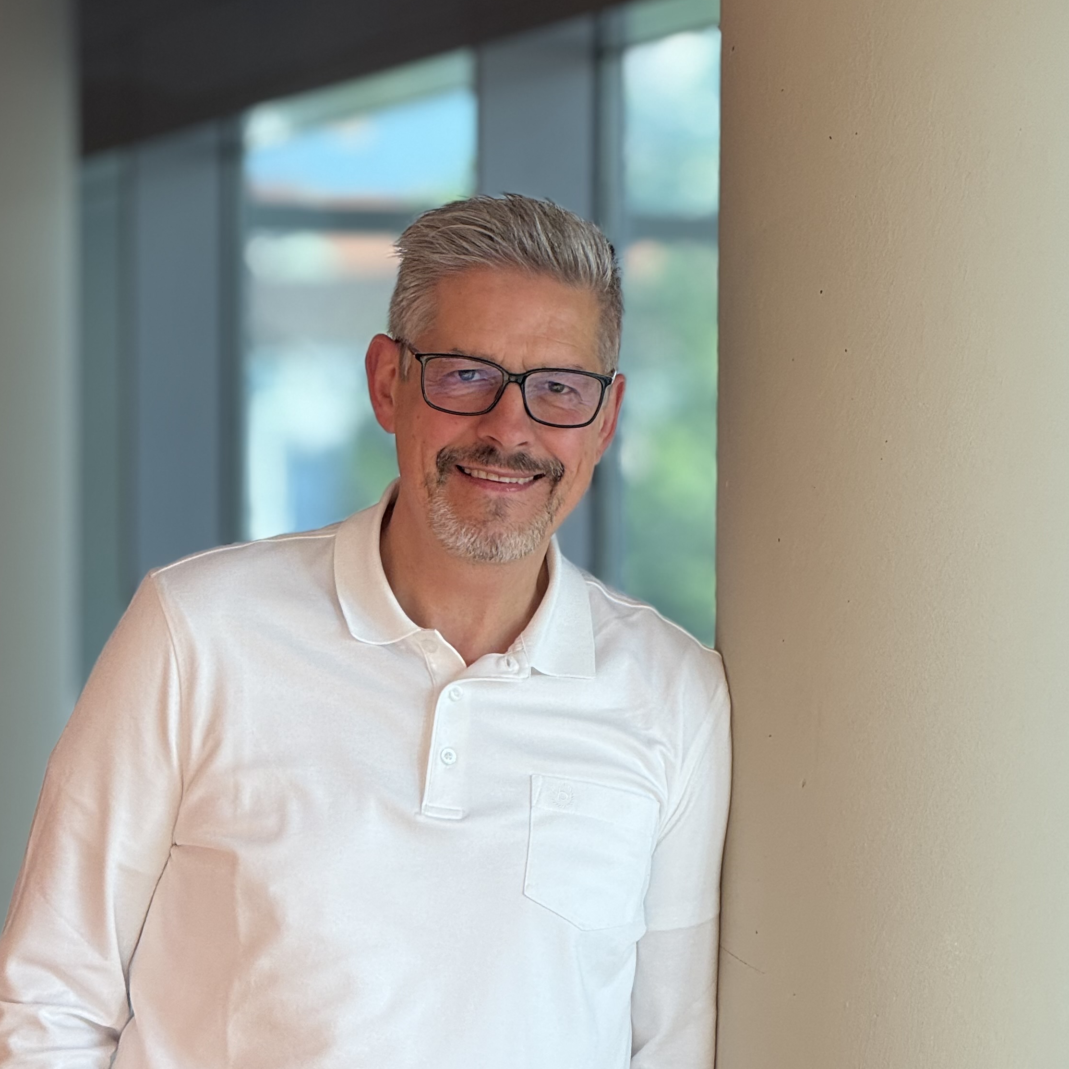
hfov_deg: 9.1
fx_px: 6708
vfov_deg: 9.1
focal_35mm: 192
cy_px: 846
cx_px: 629
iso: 80
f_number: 2.8
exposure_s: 1/99
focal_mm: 15.66
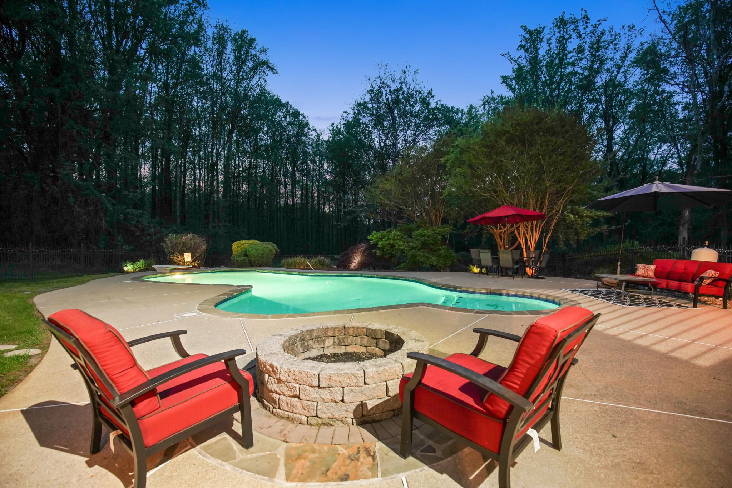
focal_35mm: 16
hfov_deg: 96.7
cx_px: 366
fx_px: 325
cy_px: 244
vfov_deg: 73.8
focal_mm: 16
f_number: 4
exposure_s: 1/6
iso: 1250
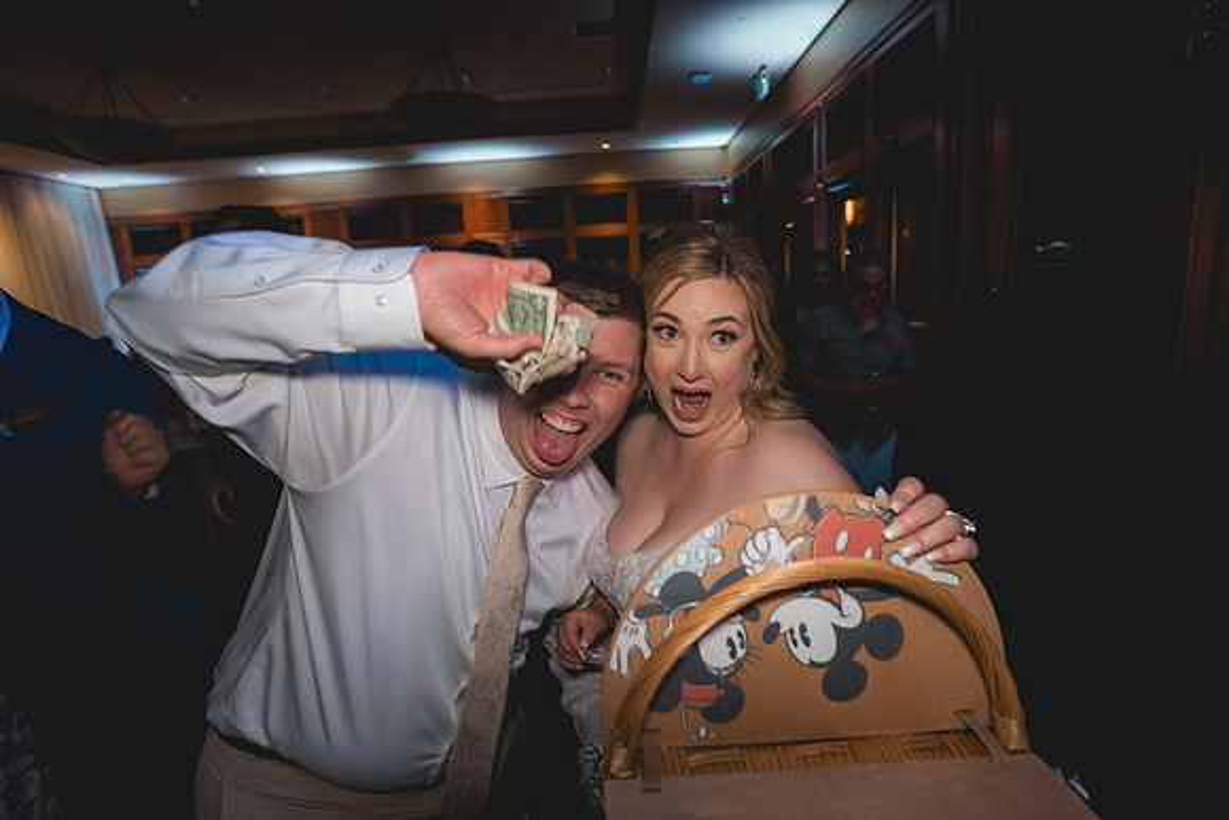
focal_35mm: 18
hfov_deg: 90.0
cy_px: 410
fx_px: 615
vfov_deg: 67.4
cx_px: 614
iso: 1250
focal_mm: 18
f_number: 2.8
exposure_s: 1/50
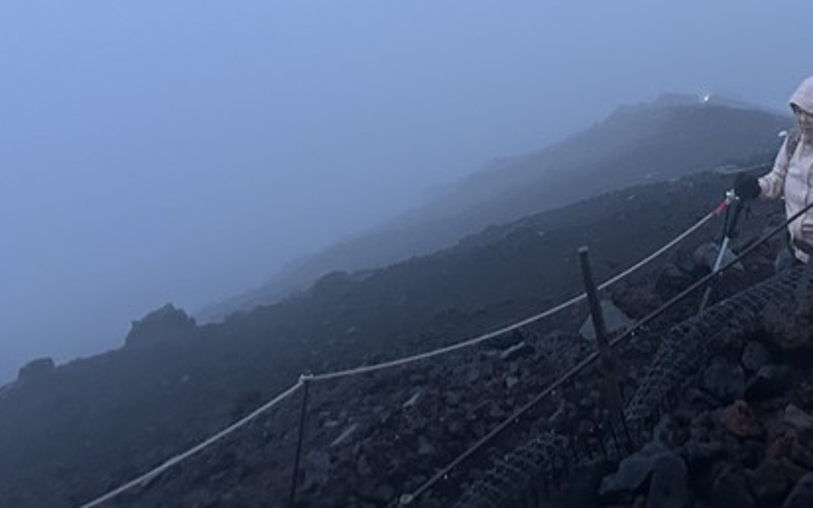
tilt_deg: -18.6
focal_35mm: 52
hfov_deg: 36.8
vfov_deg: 23.7
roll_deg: +0.4
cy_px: -17
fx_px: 1152
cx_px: 707
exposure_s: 1/60
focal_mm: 5.7
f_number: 1.5
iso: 320
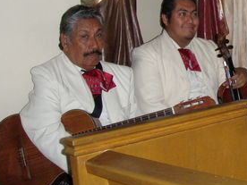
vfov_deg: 16.6
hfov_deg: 21.6
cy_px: 24
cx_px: 236
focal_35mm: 88
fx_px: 628
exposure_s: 1/30
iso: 250
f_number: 3.5
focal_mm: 6.7
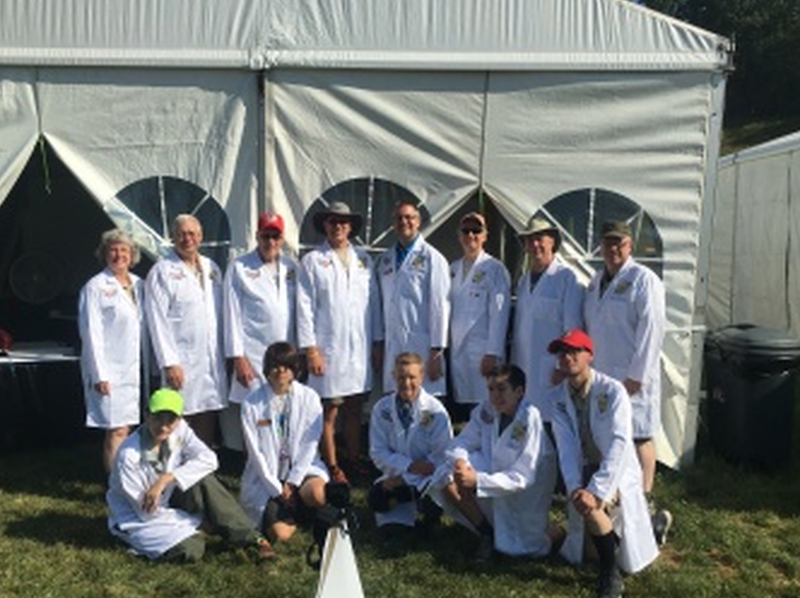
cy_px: 321
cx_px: 398
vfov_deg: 44.0
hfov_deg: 56.9
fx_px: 738
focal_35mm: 32
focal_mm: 4.15
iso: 25
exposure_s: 1/2849
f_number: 2.2
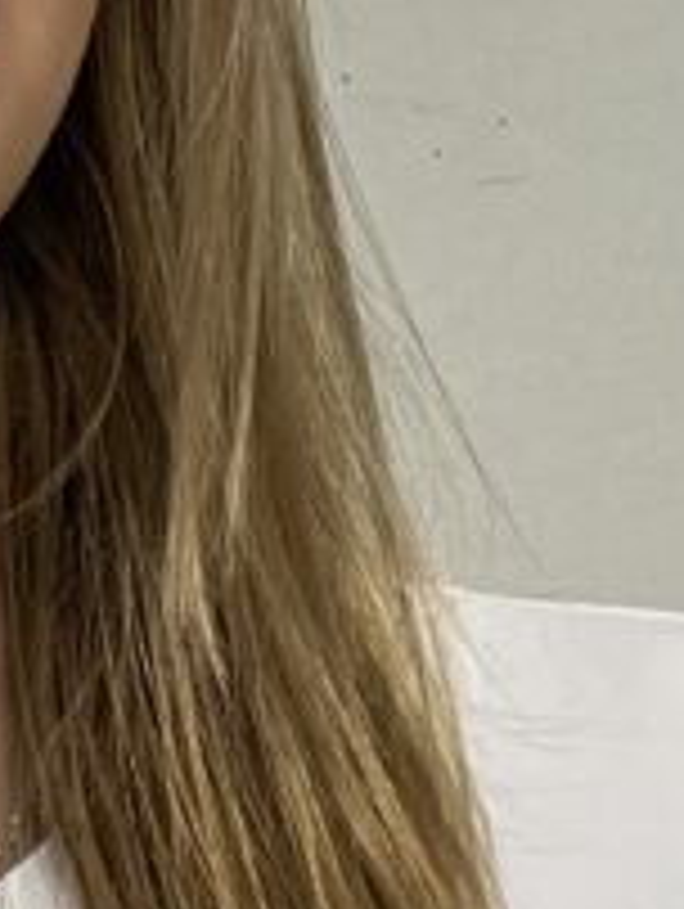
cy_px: 140
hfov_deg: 9.6
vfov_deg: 12.9
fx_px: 3996
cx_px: -207
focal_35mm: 152
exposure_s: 1/50
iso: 200
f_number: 2.2
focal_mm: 2.71
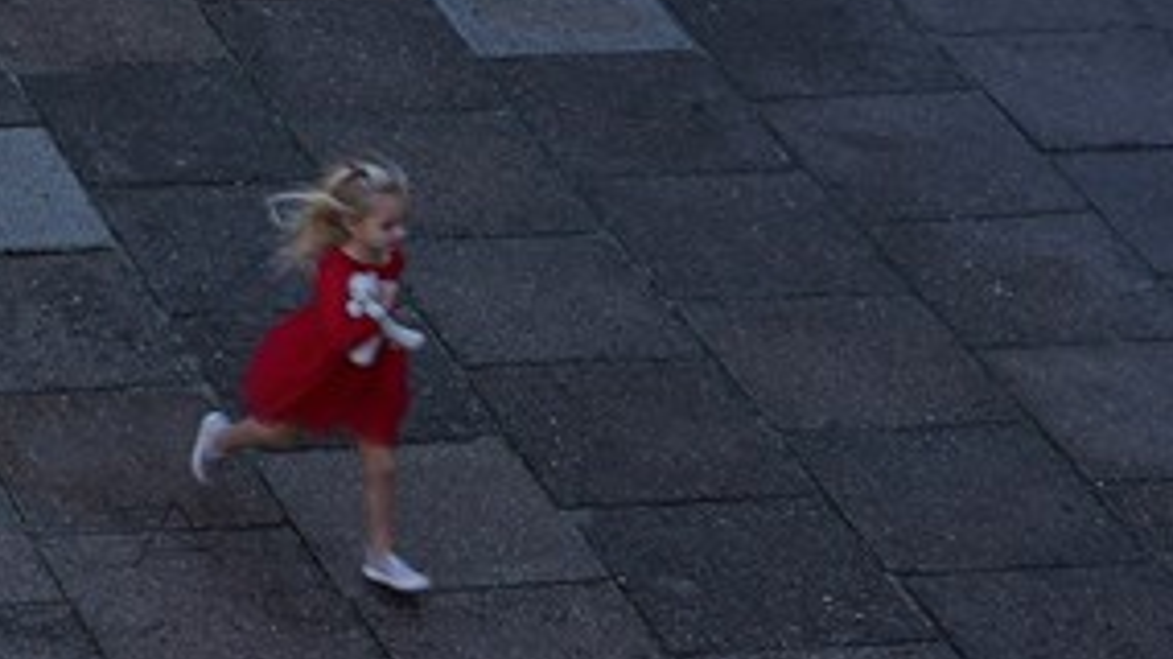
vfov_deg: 5.5
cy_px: -1339
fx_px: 6404
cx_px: -1712
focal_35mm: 206
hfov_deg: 9.3
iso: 100
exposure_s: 1/100
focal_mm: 28
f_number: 8
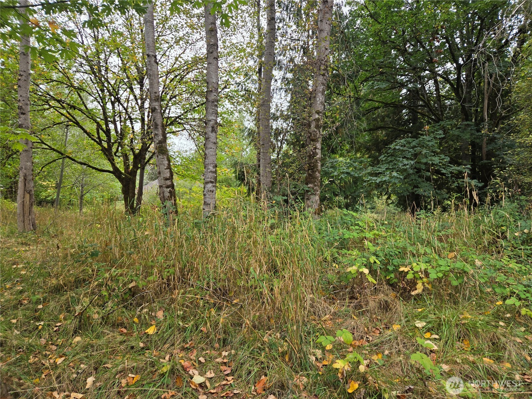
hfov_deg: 73.9
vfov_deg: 58.9
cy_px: 200
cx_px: 266
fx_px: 353
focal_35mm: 23
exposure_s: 1/180
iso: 80
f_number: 1.8
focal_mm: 5.4
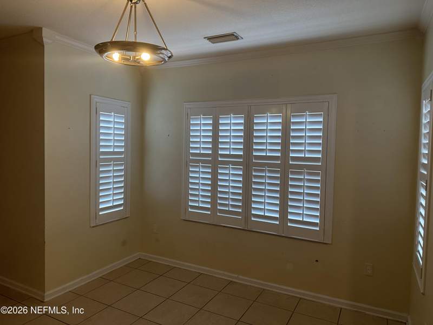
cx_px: 216
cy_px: 162
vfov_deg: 56.8
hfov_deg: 71.6
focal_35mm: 24
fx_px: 300
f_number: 1.78
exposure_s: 1/60
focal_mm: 6.86
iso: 250
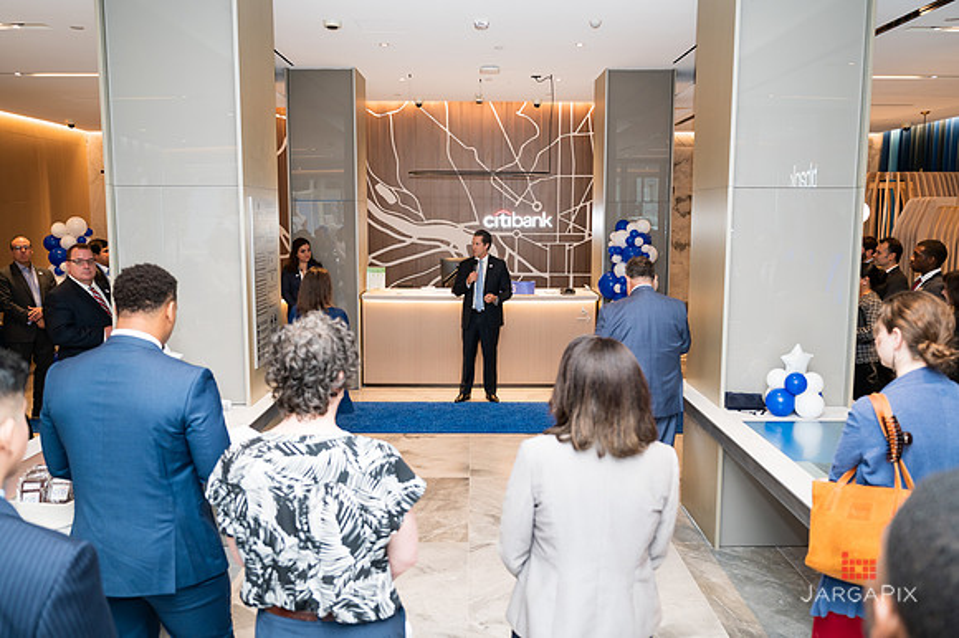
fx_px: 802
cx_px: 480
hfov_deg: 61.8
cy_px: 319
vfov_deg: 43.4
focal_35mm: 30
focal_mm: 30
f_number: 3.2
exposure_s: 1/160
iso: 400
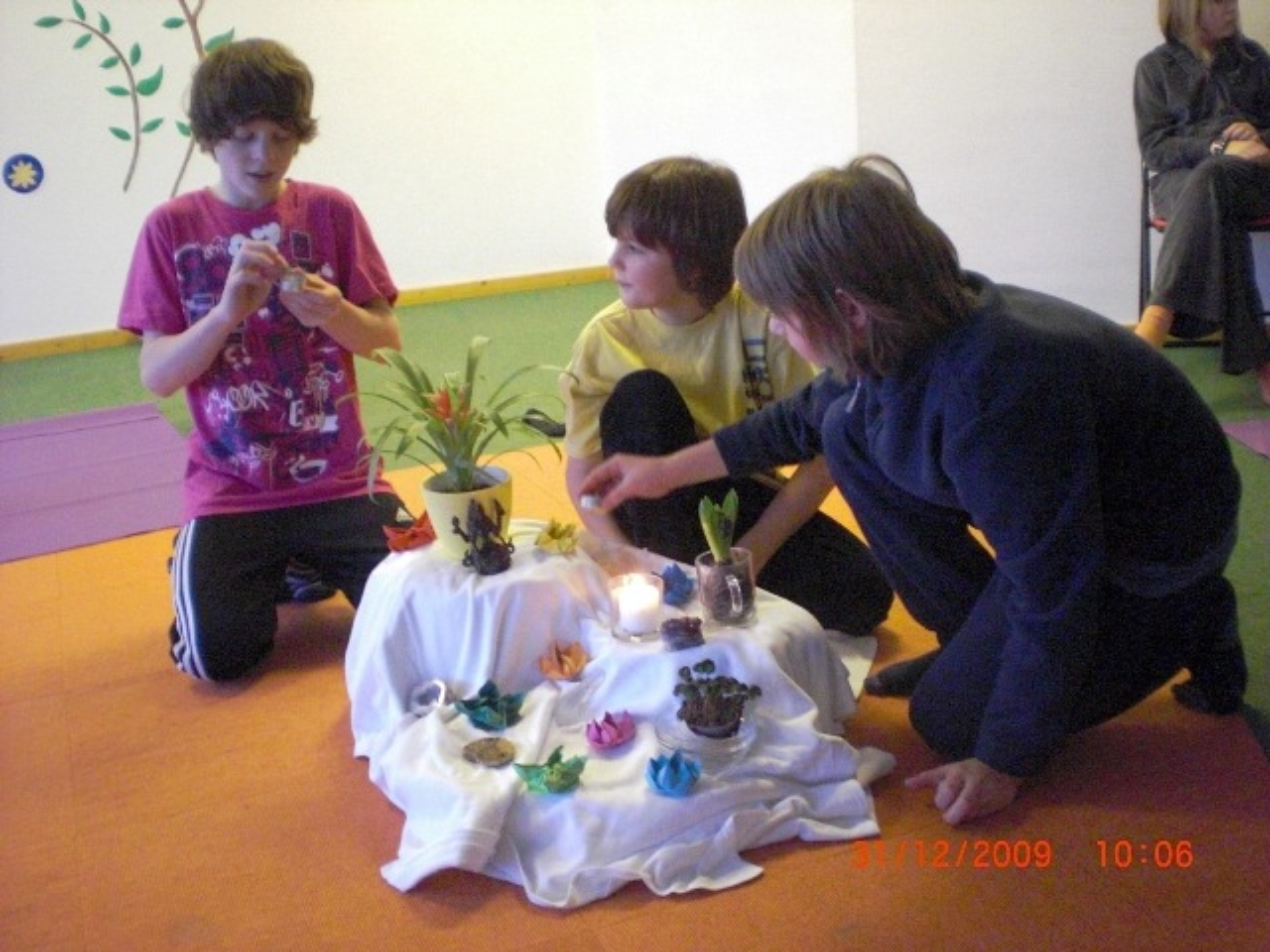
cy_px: 476
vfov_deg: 37.7
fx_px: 1394
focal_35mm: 38
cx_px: 635
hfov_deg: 49.0
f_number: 3.1
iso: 800
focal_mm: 6.3
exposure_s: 1/30
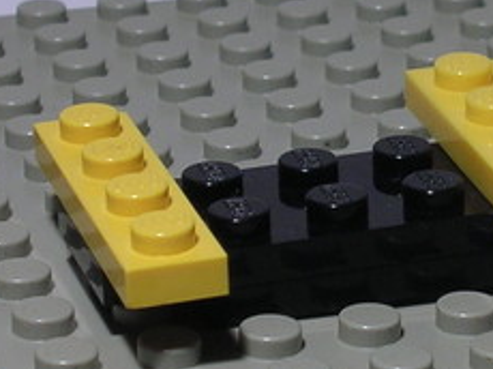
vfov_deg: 6.0
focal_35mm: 246
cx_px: 525
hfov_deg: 8.0
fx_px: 3500
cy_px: 213
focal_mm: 10.4
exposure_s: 1/23
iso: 50
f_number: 3.6
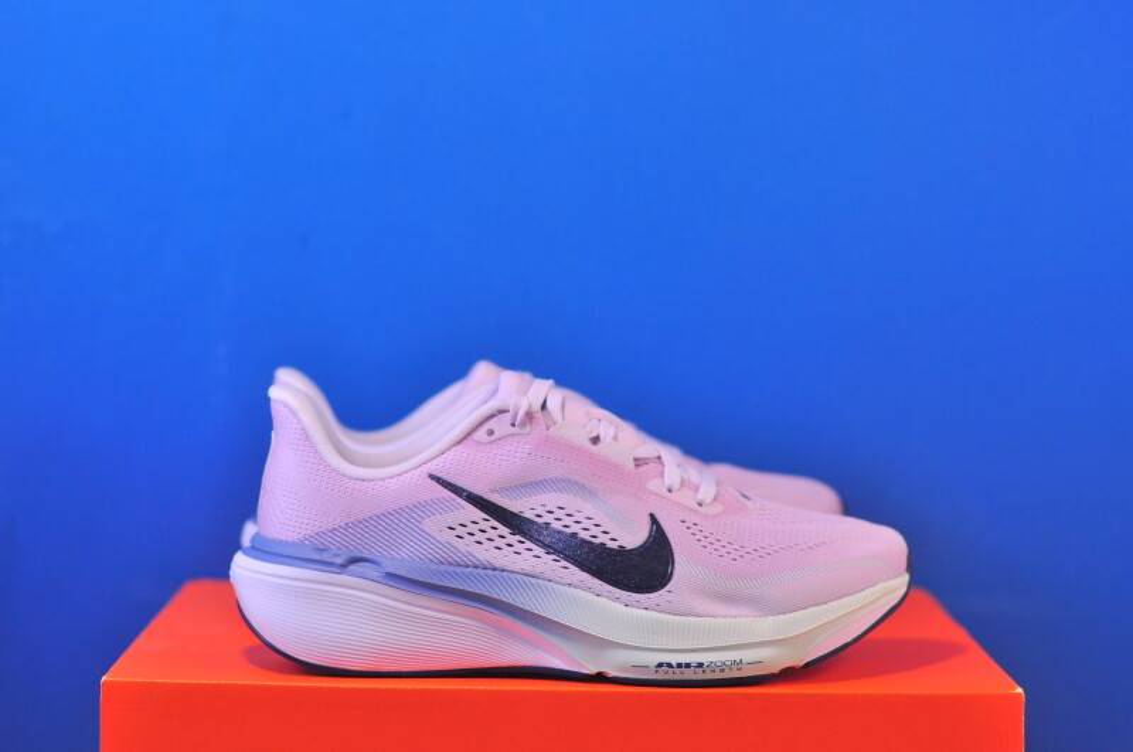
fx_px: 2357
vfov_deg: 18.1
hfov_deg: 27.0
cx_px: 566
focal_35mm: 75
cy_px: 376
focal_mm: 50
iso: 250
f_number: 2.5
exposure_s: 1/320
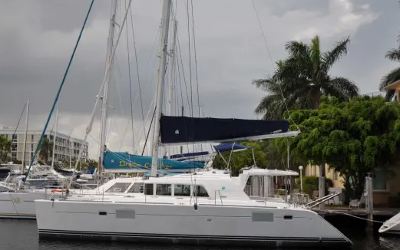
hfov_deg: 44.3
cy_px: 148
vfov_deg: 28.6
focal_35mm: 45
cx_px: 177
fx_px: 491
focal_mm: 24
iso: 200
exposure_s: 1/1000
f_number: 4.5
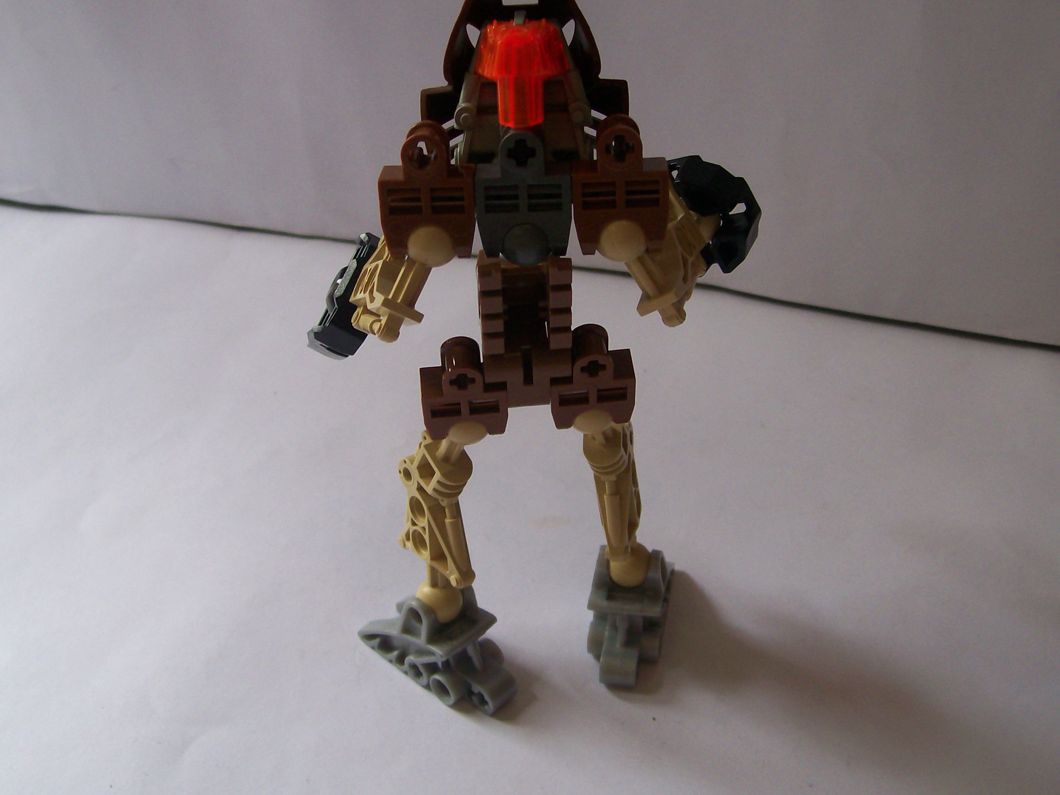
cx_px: 480
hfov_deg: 43.8
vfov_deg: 33.6
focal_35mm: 43
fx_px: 1317
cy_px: 353
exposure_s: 1/98.5
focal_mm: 6
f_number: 2.7
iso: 80
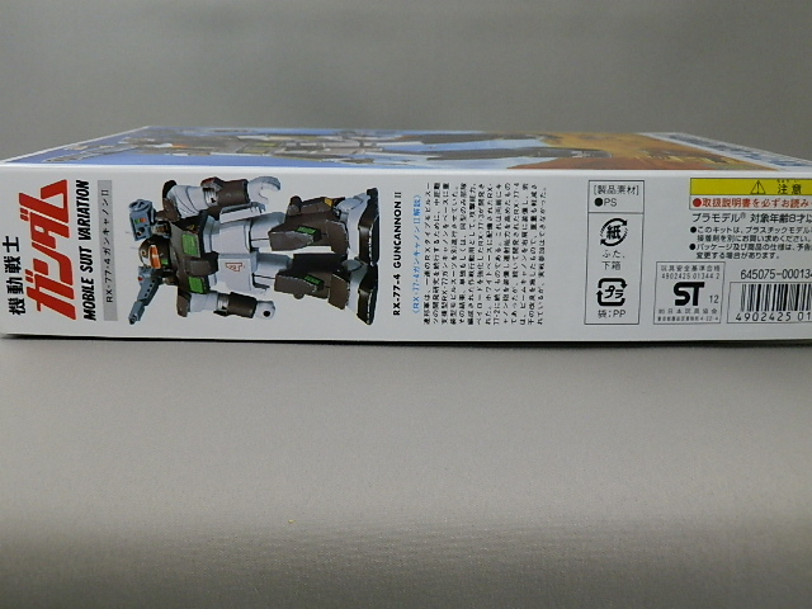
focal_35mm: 37
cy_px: 304
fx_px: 868
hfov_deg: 50.1
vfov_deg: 38.7
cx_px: 406
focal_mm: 6.67
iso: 200
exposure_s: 1/13
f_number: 3.5
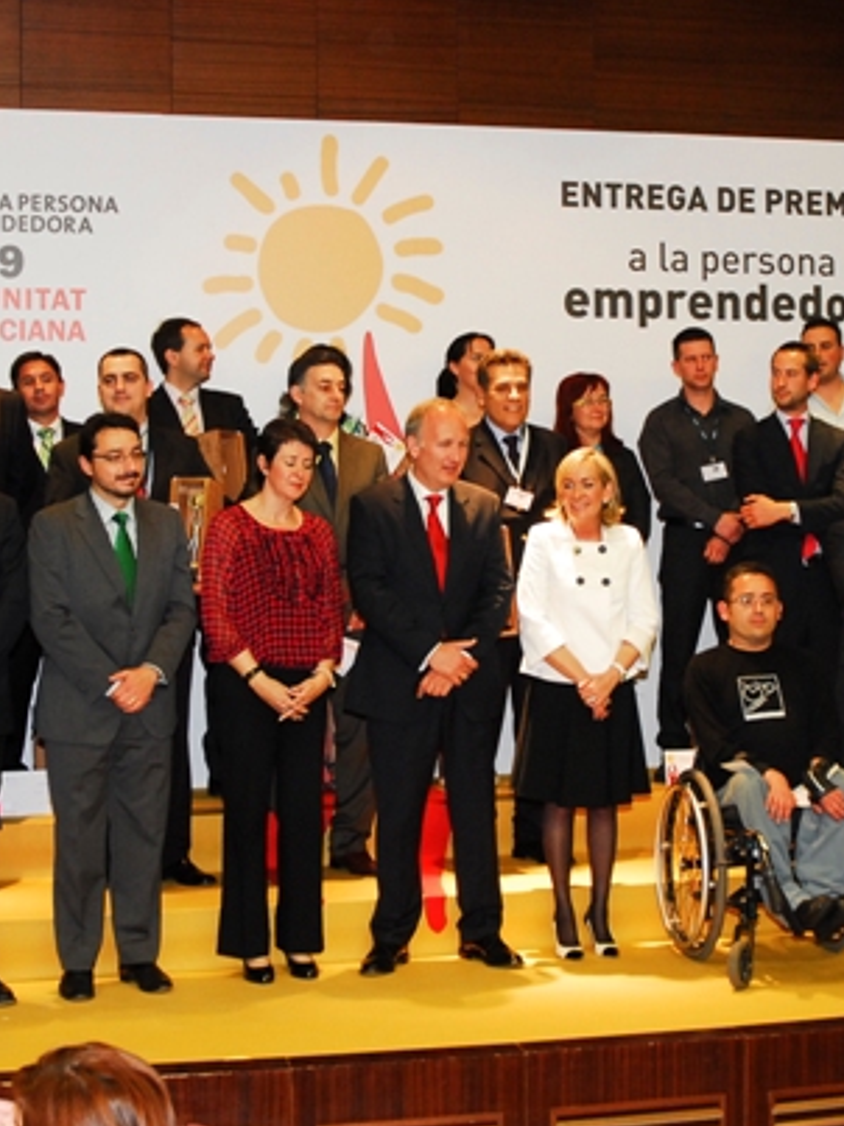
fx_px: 2147
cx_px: 528
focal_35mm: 66
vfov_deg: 29.4
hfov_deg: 22.2
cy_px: 509
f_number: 4.5
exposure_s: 1/40
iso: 640
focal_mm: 24
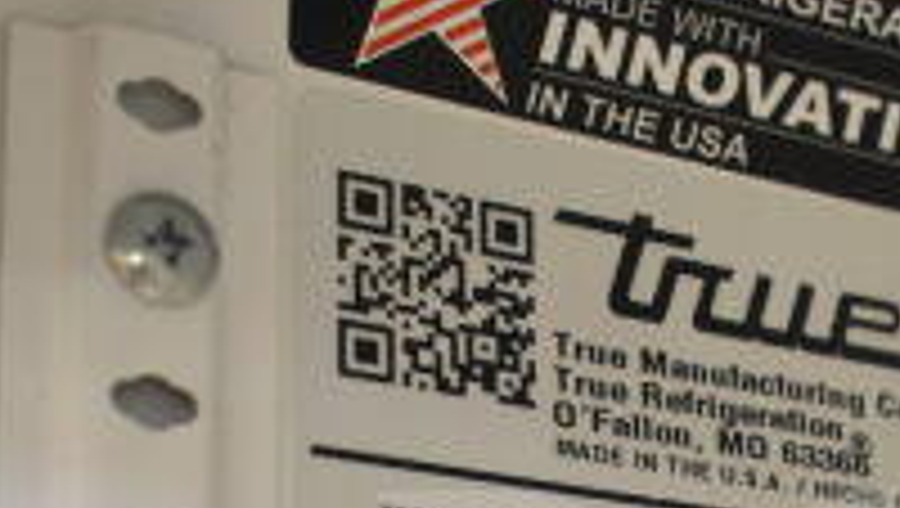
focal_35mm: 120
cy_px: 847
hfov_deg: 17.7
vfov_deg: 9.8
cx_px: 778
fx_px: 2857
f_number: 4
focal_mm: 25
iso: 4000
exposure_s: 1/40
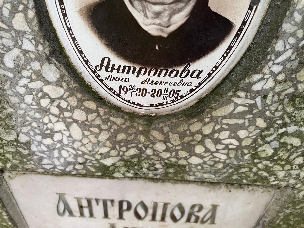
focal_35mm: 26
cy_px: 114
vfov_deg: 53.1
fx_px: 228
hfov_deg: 67.3
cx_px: 152
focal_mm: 4.25
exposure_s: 1/63
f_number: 1.8
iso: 125
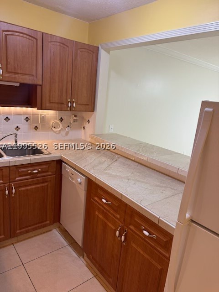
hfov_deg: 56.8
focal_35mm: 24
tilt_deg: -14.8
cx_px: 110
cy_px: 146
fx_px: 202
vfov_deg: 71.6
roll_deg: -5.5
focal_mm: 6.76
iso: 125
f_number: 1.78
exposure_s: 1/60
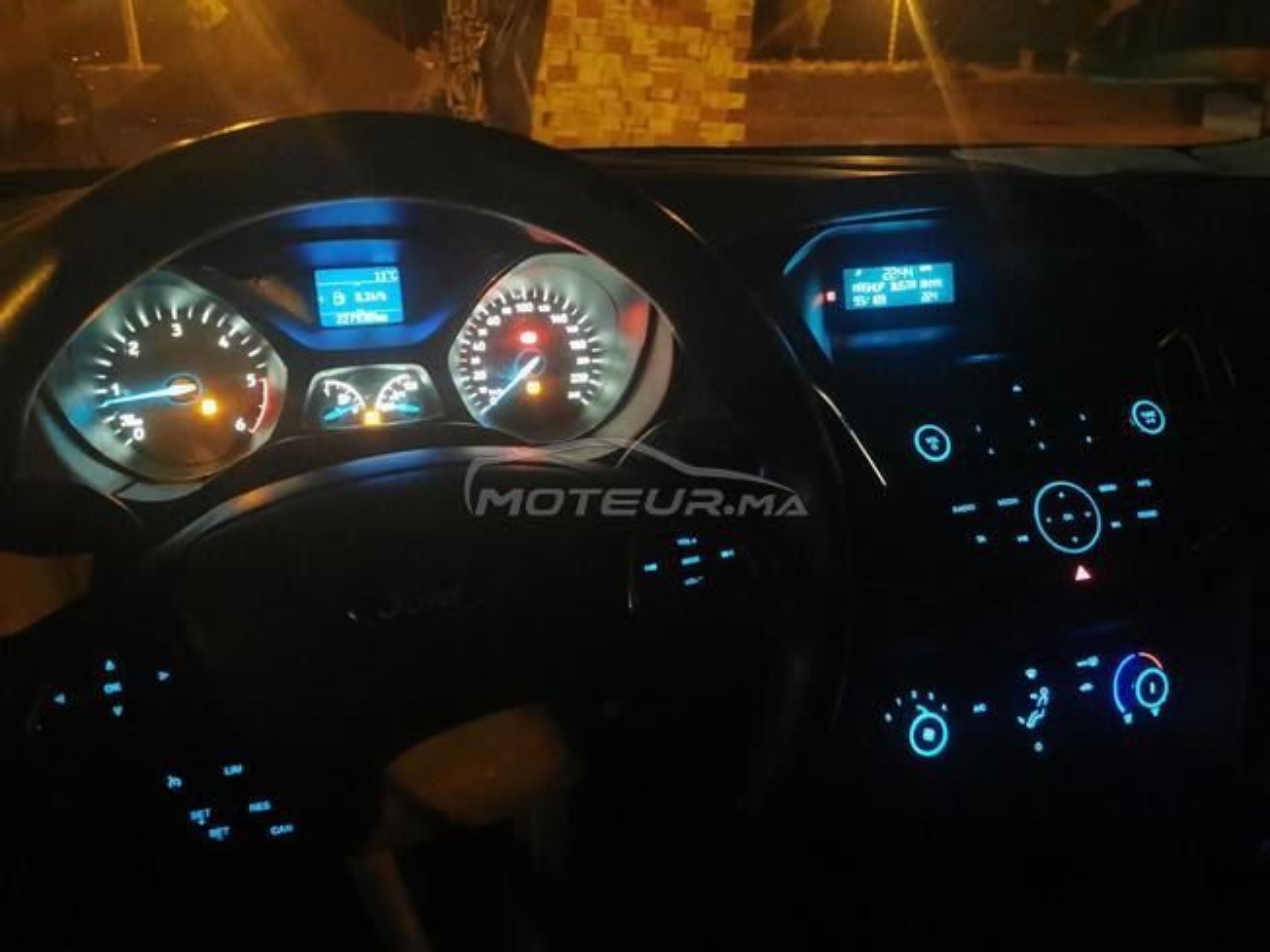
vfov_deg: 51.4
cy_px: 476
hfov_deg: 65.3
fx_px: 991
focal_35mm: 27
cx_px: 635
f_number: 1.6
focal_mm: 5.56
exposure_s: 1/17.1
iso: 2500
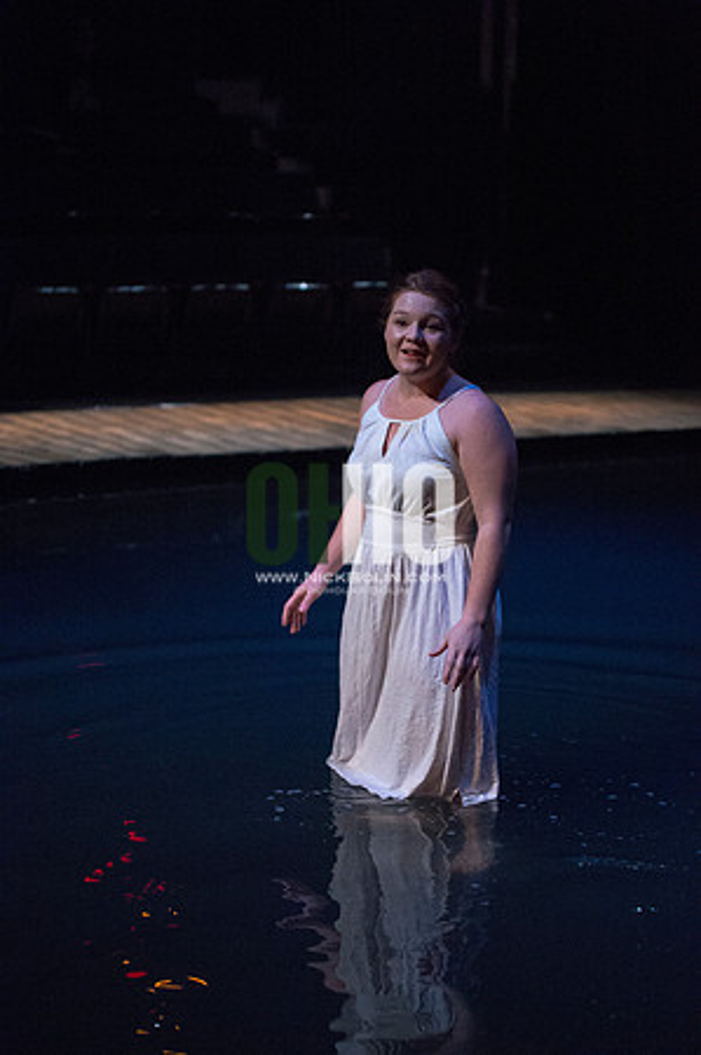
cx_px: 350
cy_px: 528
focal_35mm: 70
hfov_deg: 19.4
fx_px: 2049
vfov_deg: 28.9
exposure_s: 1/500
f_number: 2.8
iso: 12800
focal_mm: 70
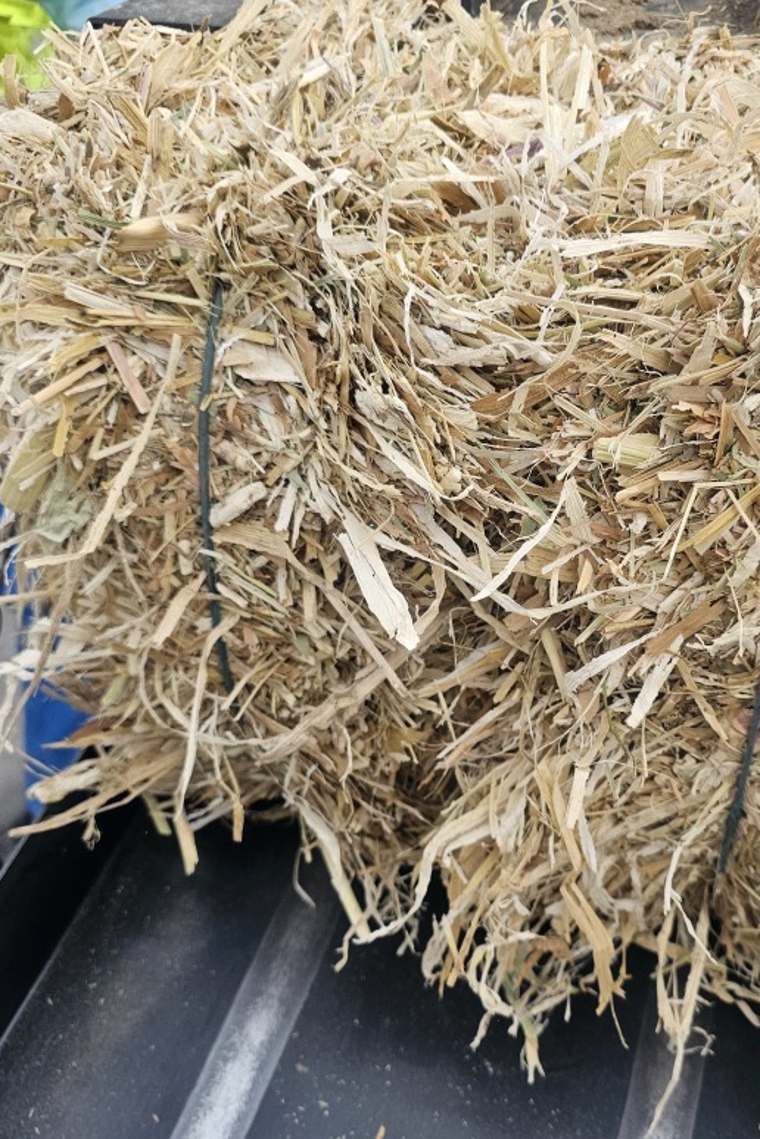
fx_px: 1044
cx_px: 538
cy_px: 584
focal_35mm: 33
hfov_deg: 39.3
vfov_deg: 57.2
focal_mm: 6.3
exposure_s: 1/180
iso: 200
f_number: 1.7
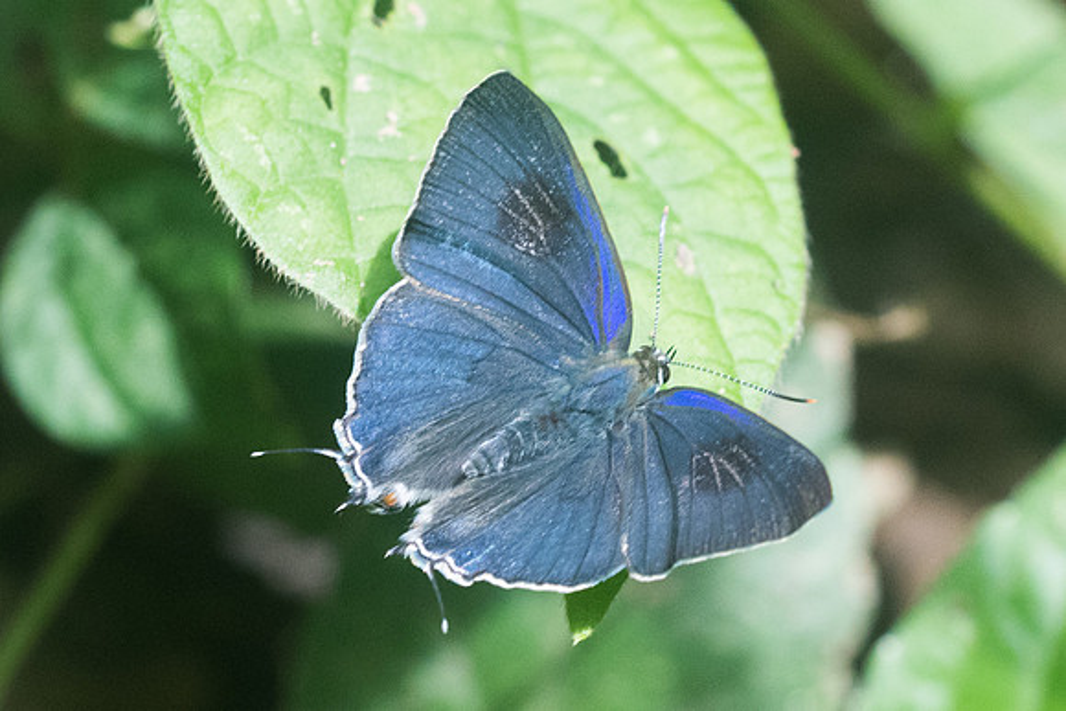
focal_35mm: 519
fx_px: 15365
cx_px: 721
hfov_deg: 4.0
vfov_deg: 2.7
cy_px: 433
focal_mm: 150
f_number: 9
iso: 1250
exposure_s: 1/400
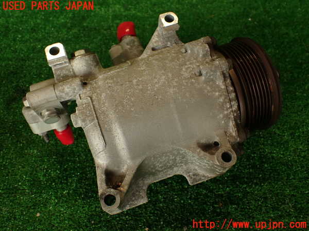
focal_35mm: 32
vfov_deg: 44.2
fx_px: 286
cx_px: 154
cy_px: 116
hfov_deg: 56.8
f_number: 2.4
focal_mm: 5.79
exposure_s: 1/60
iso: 100
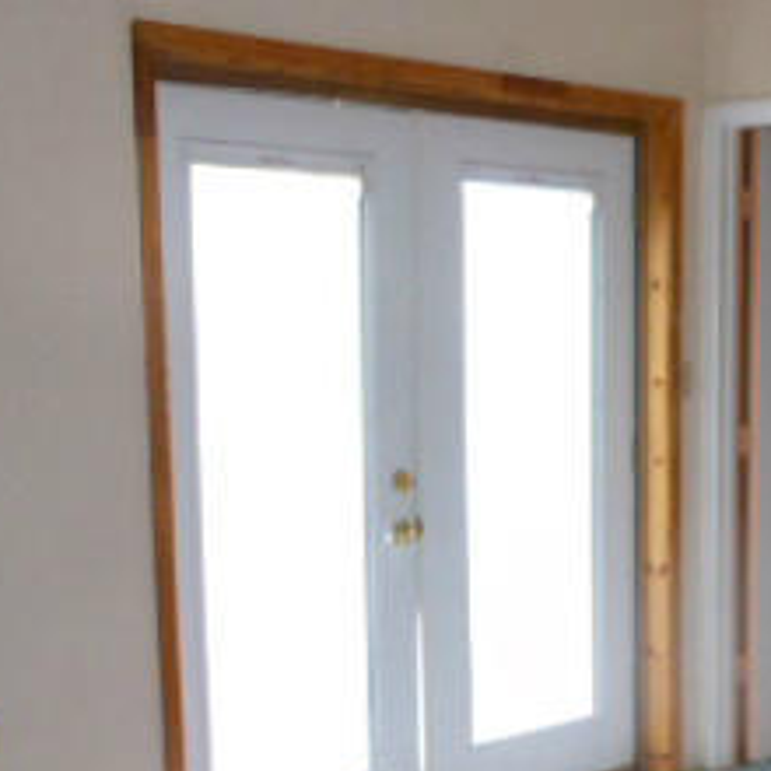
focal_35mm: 72
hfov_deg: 23.3
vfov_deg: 23.6
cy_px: 641
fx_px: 1814
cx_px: 704
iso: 400
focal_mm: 5
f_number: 3.7
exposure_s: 1/30
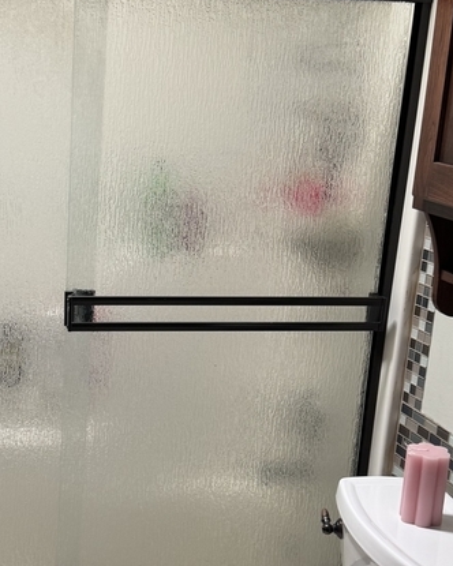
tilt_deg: -15.7
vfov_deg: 30.9
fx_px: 1022
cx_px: 116
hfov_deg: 24.7
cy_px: 345
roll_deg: -2.9
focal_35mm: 61
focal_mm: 6.76
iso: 125
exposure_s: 1/60
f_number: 1.78
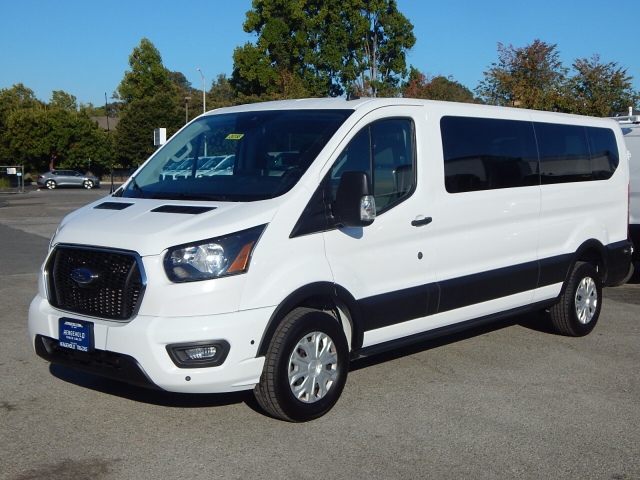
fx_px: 887
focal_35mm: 48
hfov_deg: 39.7
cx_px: 320
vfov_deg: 30.3
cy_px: 240
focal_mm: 8.6
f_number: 7.4
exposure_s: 1/800
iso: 125
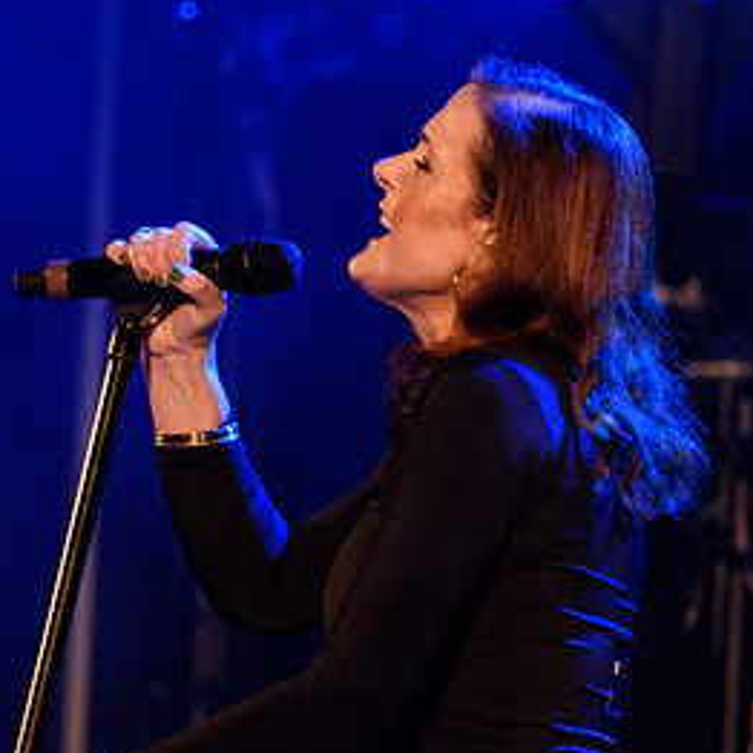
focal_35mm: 823
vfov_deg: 2.1
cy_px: 365
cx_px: 61
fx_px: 20255
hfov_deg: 2.1
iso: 4000
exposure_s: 1/125
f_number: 6
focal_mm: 390
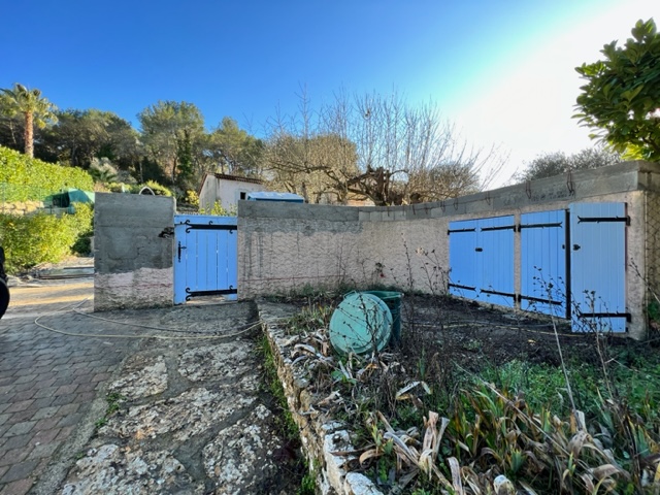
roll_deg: +0.7
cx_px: 330
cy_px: 248
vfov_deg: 89.9
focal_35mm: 13
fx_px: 248
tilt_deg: -0.5
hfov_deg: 106.2
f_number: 1.8
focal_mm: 1.57
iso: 32
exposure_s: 1/174
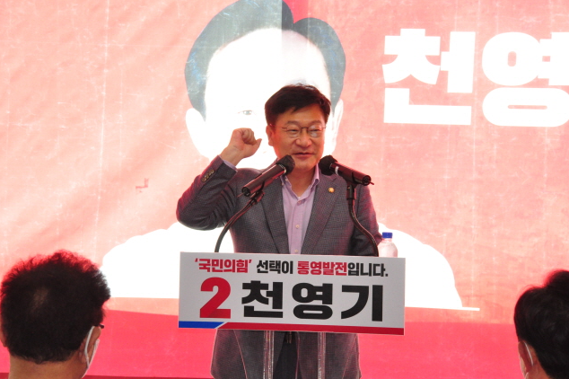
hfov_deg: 18.0
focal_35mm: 114
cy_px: 189
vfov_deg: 12.1
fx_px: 1793
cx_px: 284
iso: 2000
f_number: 5.3
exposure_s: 1/200
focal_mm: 75
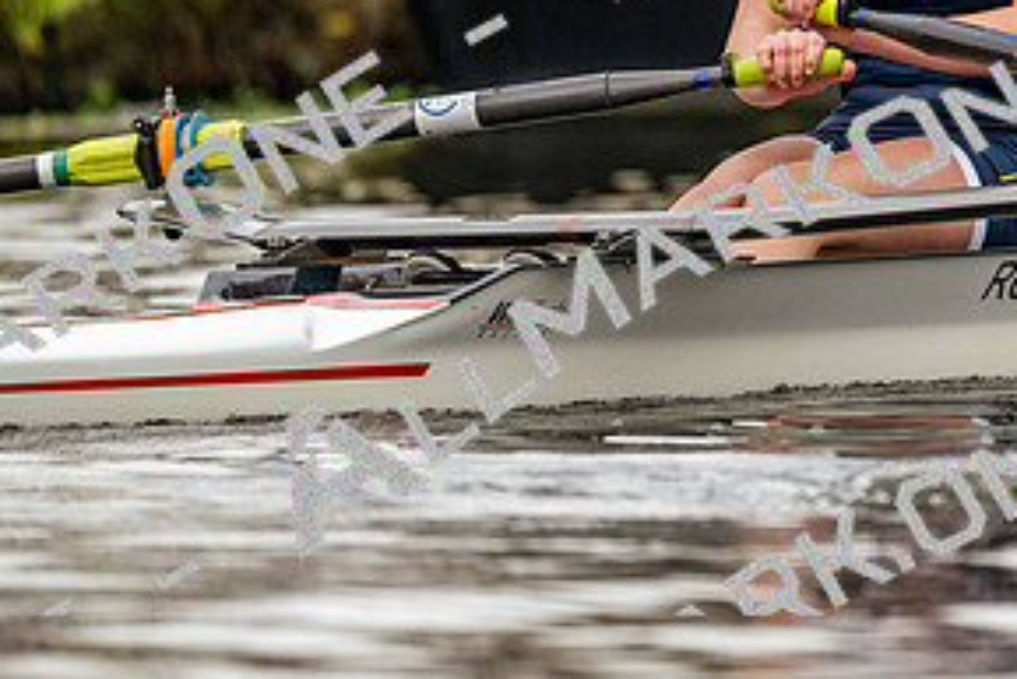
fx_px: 22723
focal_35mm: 804
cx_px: 999
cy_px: 12
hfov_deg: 2.6
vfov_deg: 1.7
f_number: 4.5
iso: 1800
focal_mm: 400
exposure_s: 1/2500
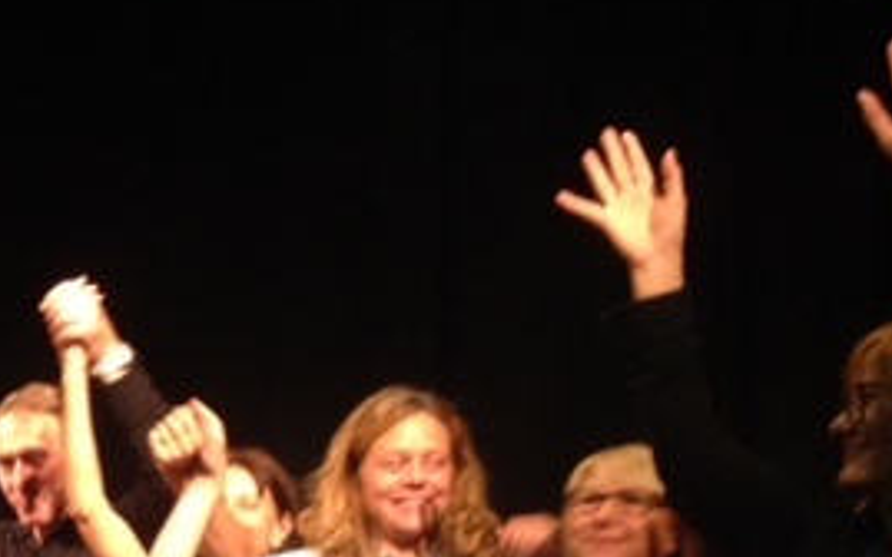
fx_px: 2139
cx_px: -36
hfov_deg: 22.5
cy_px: 743
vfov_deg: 14.2
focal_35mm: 88
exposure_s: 1/15
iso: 250
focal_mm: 4.28
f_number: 2.4
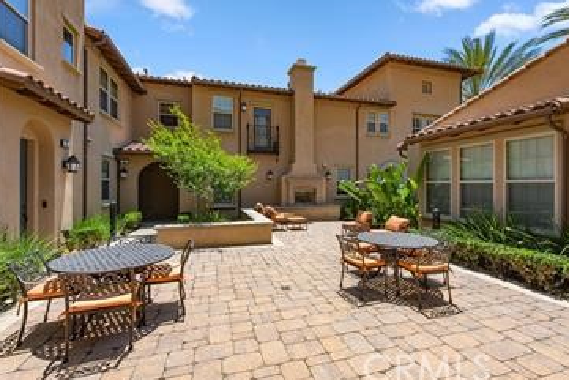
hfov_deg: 93.2
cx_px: 296
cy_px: 189
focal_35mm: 17
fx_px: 269
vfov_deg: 70.5
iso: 200
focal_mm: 16
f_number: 10
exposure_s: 1/400
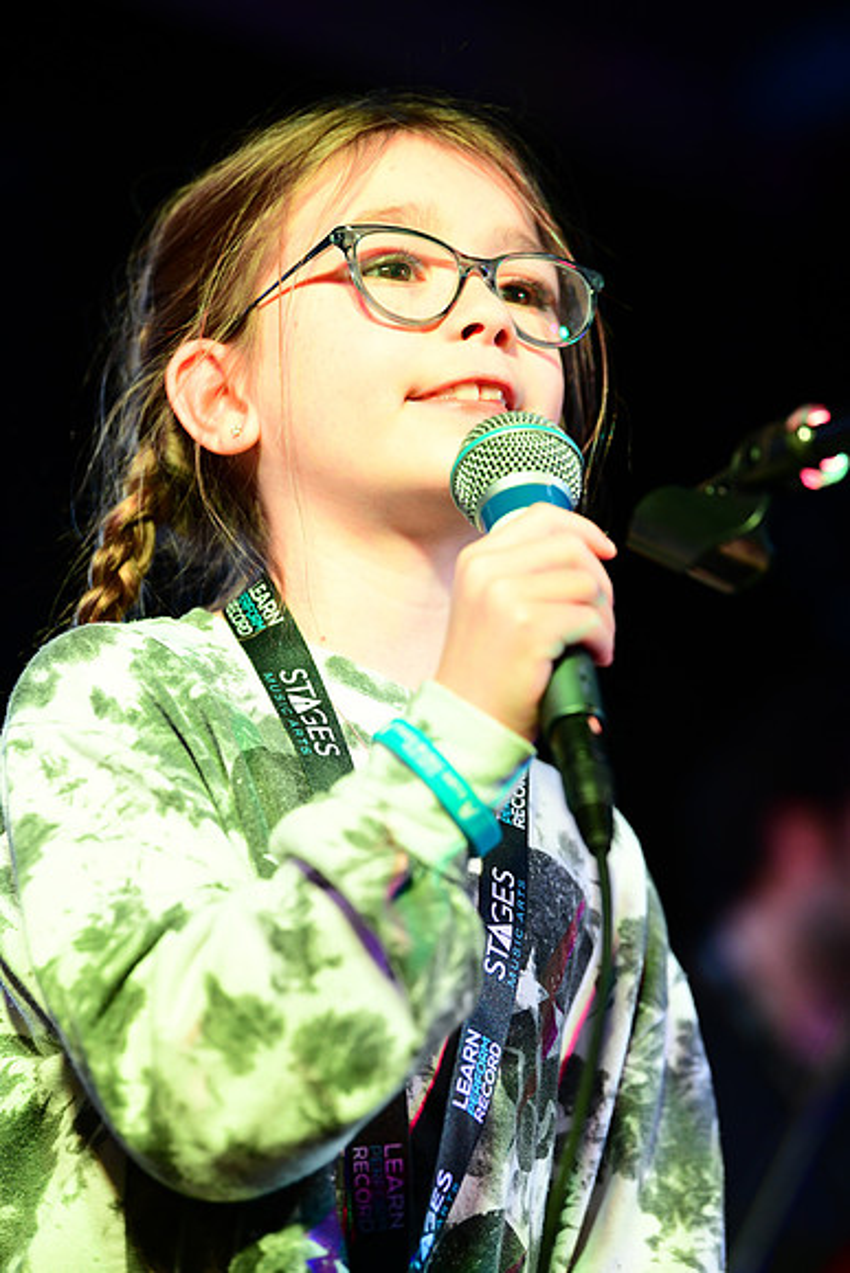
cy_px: 636
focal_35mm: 122
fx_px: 4318
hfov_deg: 11.2
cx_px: 425
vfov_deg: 16.8
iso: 1800
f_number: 2.8
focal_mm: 122
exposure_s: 1/320
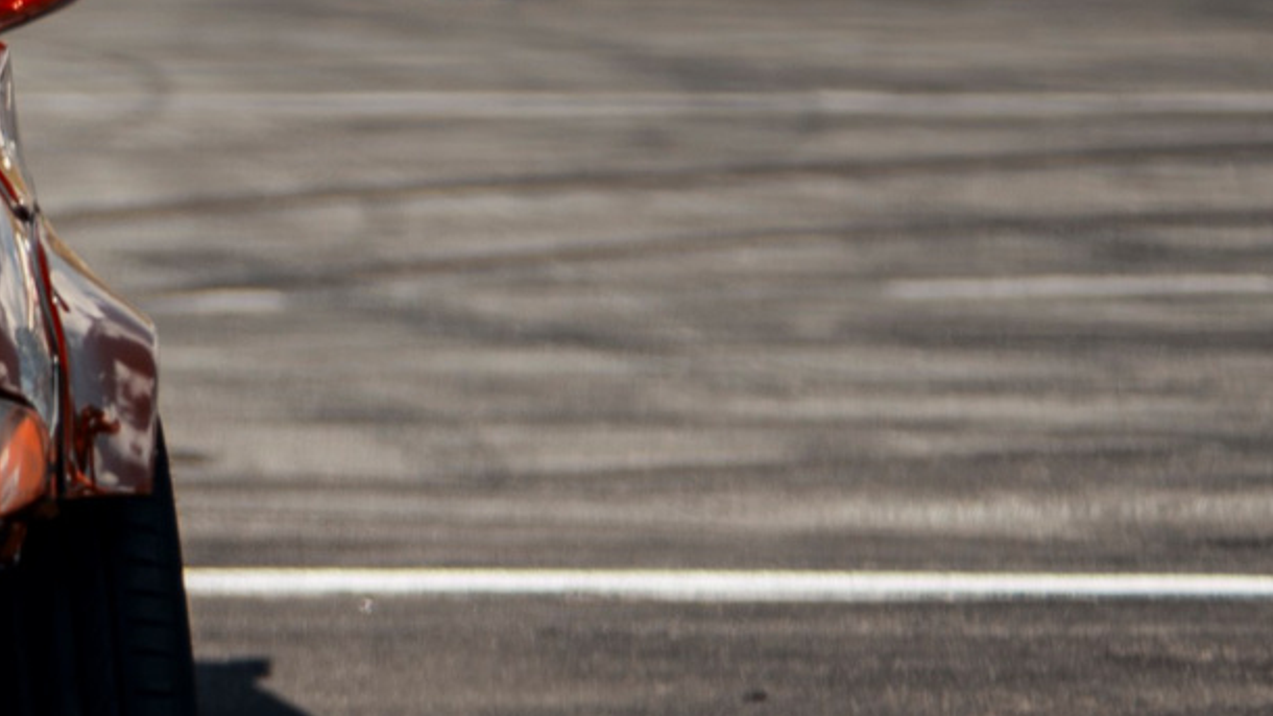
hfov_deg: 5.6
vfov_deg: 3.2
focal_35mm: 378
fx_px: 12758
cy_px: -30
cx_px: -1138
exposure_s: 1/250
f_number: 1.8
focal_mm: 85
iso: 100
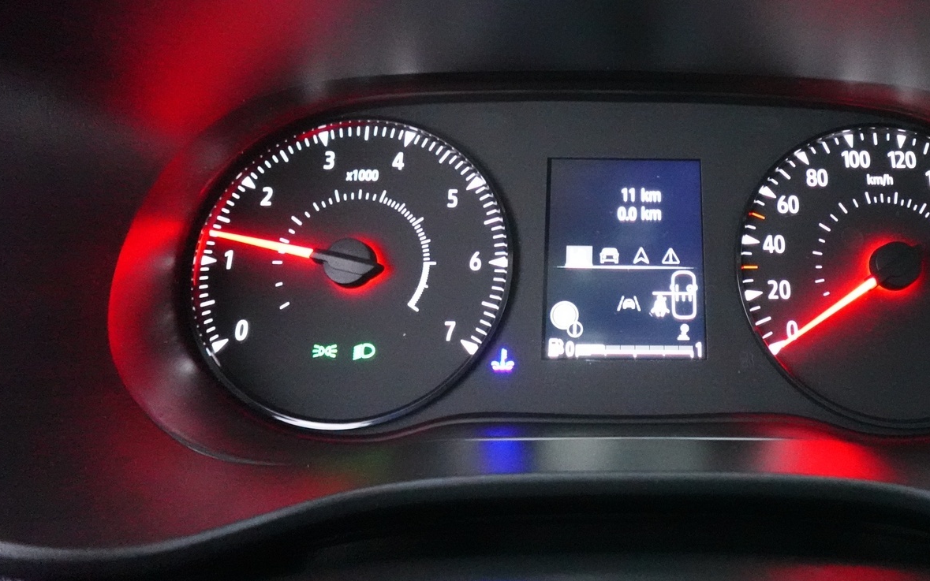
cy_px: 236
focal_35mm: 28
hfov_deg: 64.5
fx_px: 710
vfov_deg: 44.3
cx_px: 630
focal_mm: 7.6
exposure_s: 1/50
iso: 6400
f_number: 2
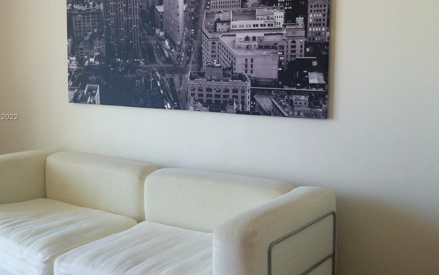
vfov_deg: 26.9
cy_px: 118
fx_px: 574
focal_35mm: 48
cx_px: 189
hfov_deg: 41.7
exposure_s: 1/30
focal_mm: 3.85
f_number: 2.8
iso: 80
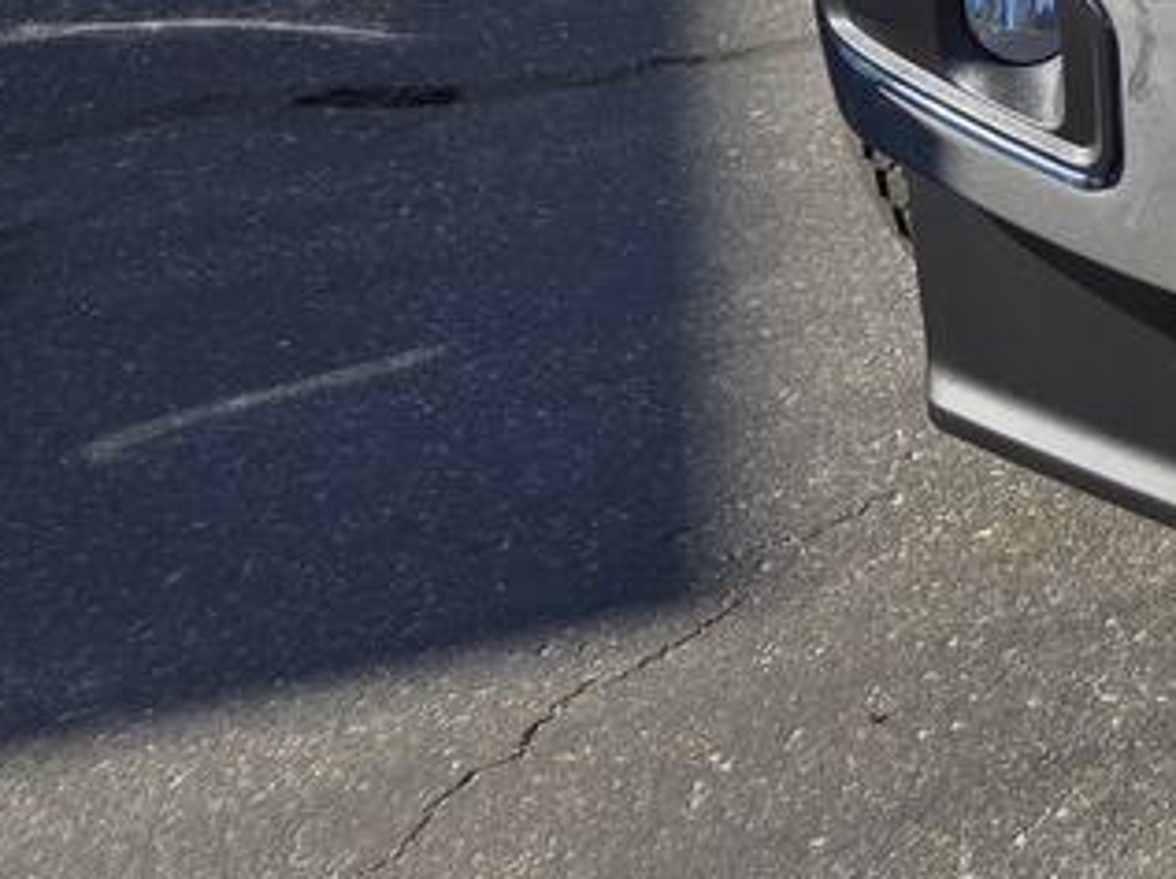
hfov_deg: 17.2
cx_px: 2141
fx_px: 3156
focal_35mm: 93
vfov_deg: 14.0
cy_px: -723
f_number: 1.8
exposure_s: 1/1484
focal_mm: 5.4
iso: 25
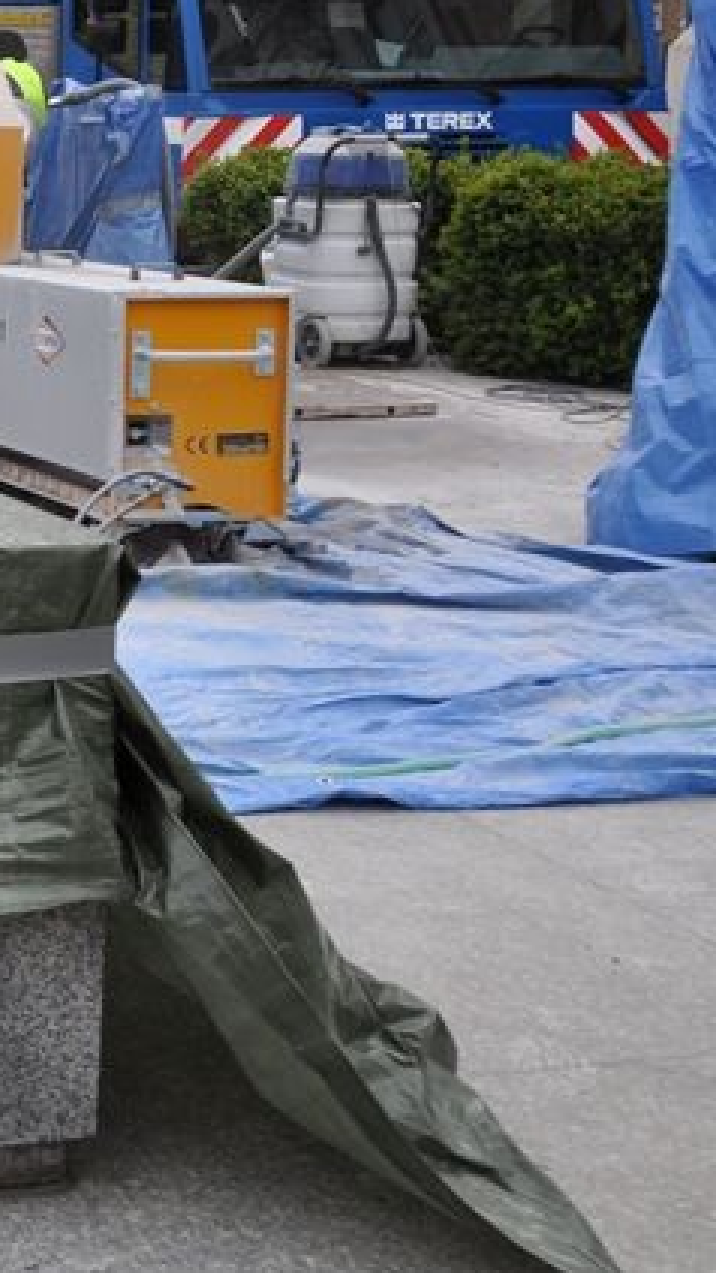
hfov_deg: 13.6
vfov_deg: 27.6
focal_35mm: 76
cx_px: -704
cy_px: 364
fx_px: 2565
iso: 200
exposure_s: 1/320
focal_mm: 20
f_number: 9
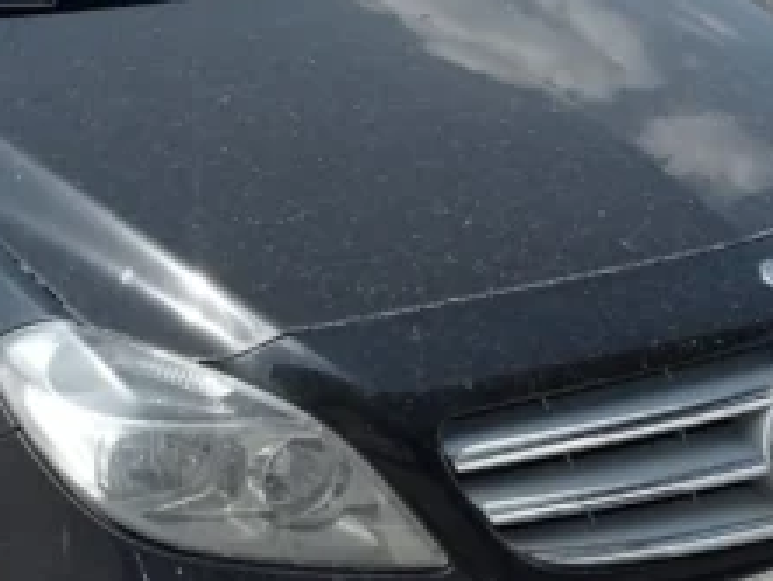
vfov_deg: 19.4
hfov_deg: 25.6
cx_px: 290
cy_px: 284
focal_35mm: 76
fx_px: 1698
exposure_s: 1/767
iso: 101
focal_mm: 3.46
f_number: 2.2
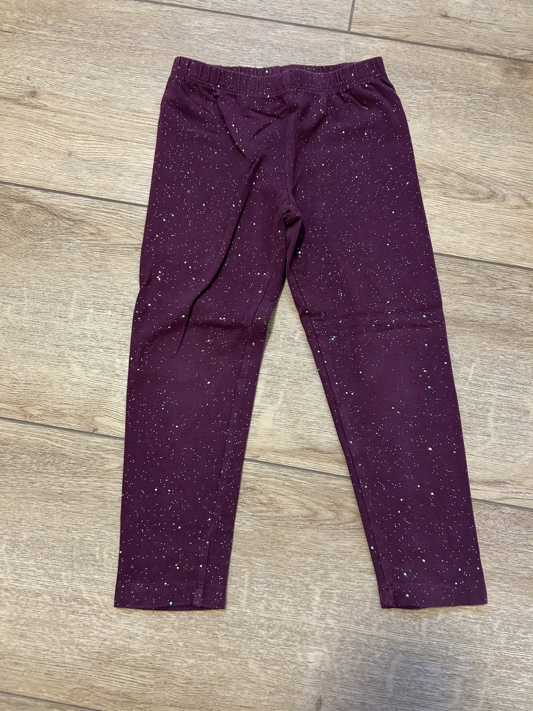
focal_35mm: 26
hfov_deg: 53.1
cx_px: 266
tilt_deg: -80.7
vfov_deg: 67.3
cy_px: 356
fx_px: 534
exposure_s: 1/50
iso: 250
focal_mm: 5.7
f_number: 1.5
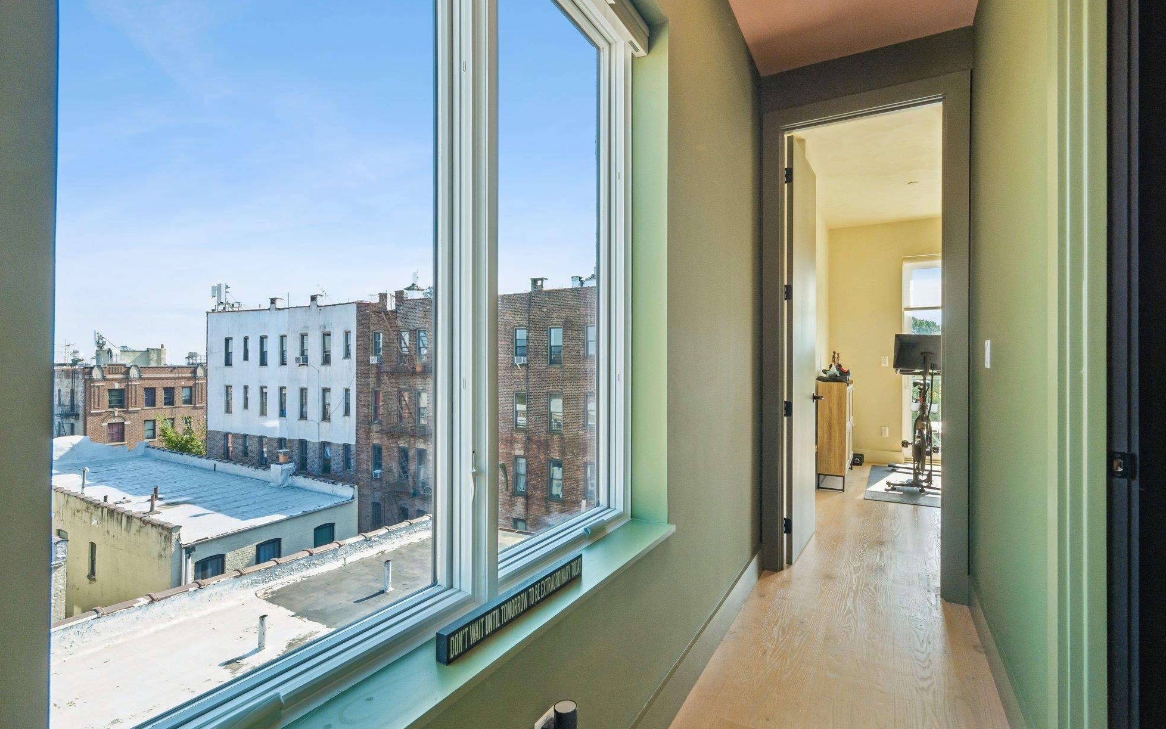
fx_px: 508
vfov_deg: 71.3
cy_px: 363
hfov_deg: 97.8
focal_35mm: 16
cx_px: 604
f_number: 8
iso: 200
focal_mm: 10.3
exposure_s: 1/50
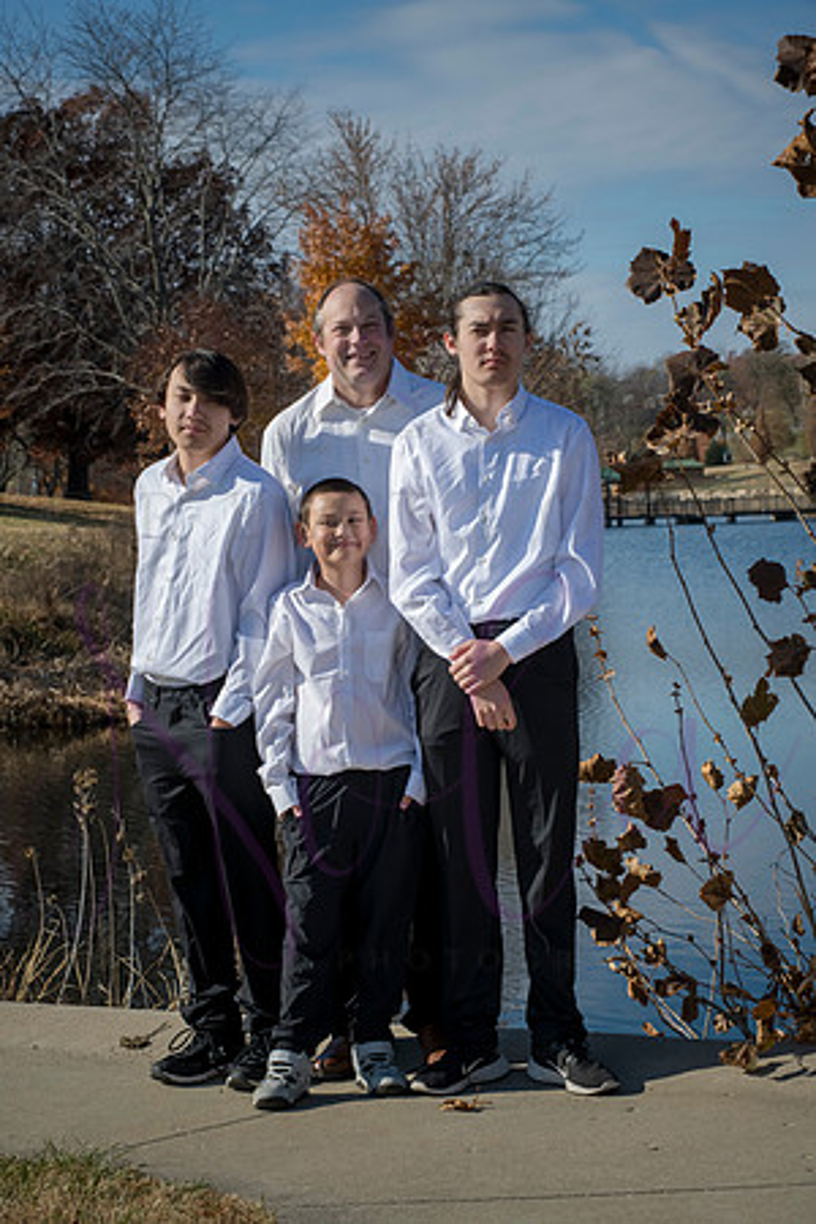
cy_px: 612
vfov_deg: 25.4
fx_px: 2720
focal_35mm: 80
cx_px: 408
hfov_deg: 17.1
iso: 400
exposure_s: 1/800
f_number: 11
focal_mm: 80
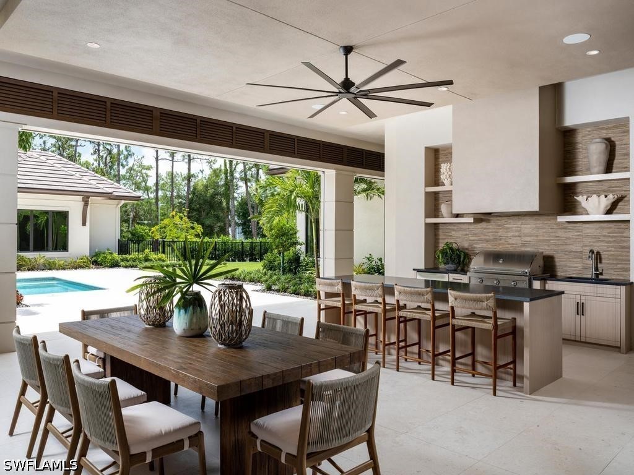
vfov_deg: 53.1
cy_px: 238
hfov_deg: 67.3
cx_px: 317
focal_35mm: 26
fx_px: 476
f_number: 11
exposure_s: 1/100
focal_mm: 32.6
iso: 200
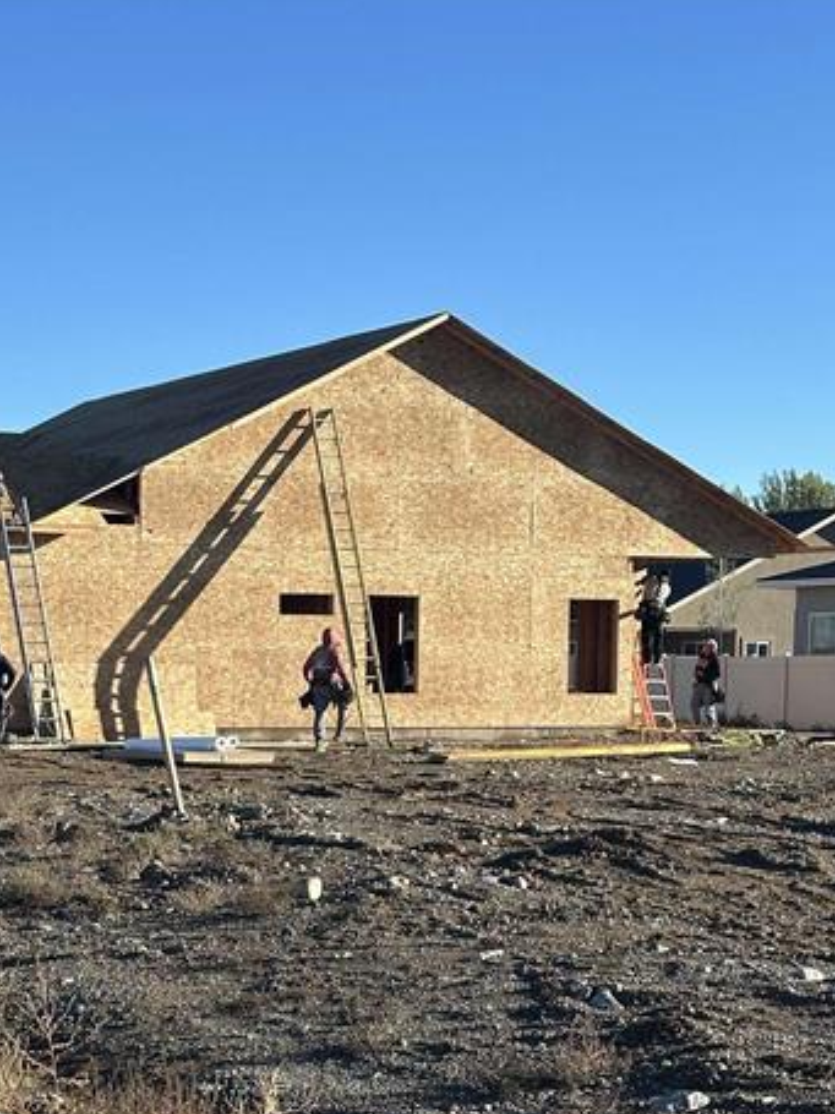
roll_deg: -0.3
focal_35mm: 81
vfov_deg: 23.8
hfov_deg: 18.1
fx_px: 2606
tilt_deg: -4.8
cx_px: 228
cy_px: 877
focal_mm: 6.86
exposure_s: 1/2114
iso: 64
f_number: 1.78
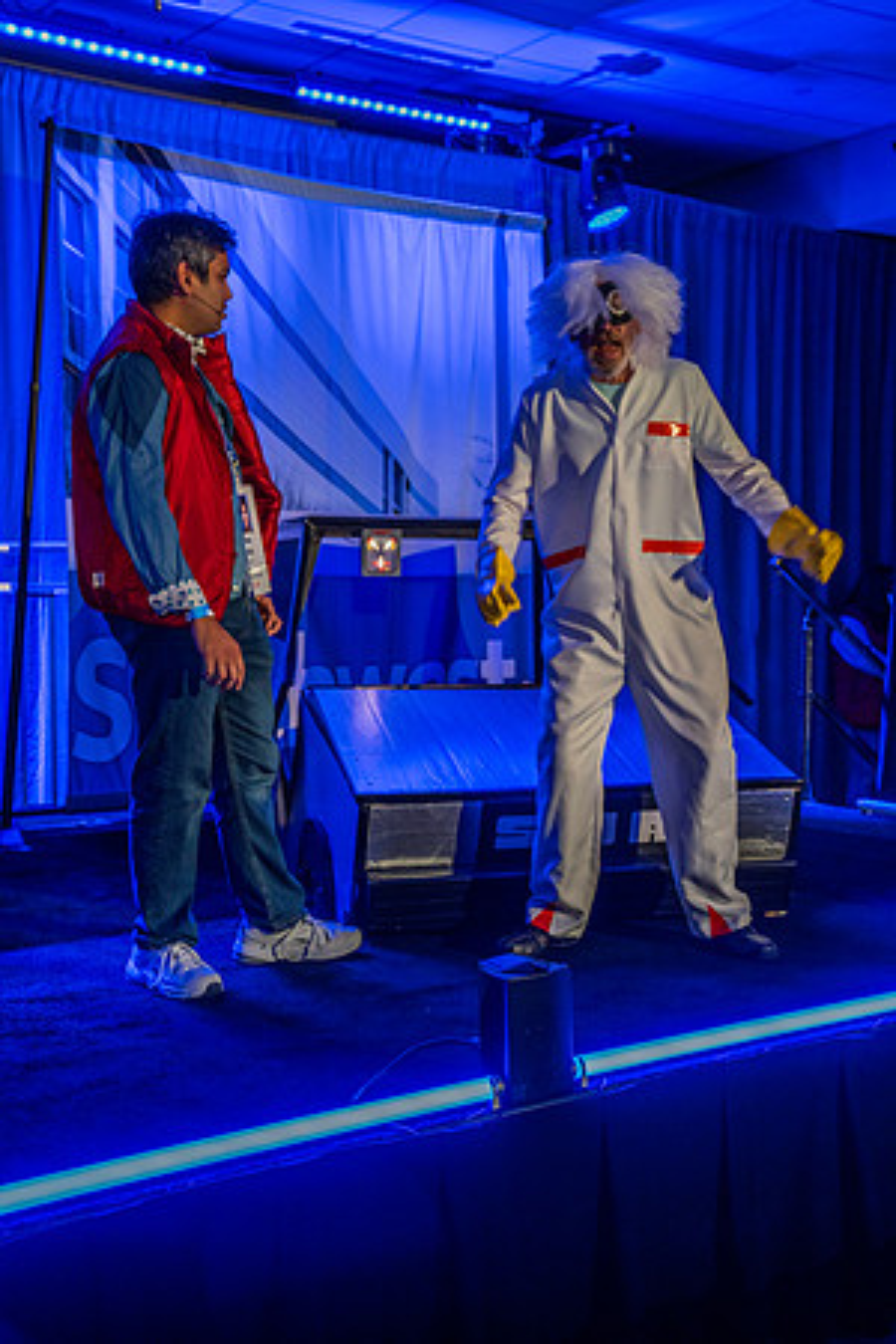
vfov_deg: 42.7
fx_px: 1717
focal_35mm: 46
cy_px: 672
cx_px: 448
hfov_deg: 29.2
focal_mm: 46
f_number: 4.5
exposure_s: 1/200
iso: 2000
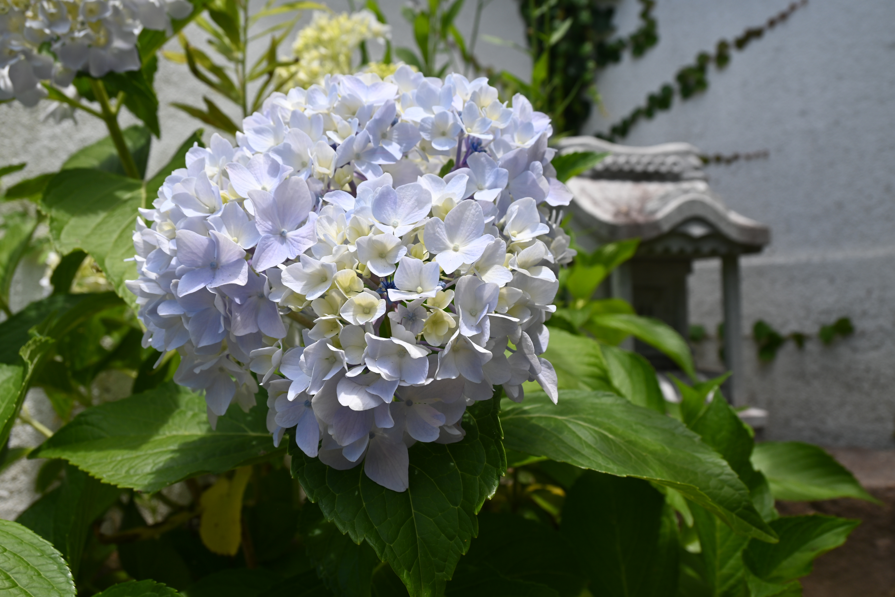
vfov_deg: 38.4
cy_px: 298
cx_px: 448
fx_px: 858
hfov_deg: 55.1
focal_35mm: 34
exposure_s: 1/320
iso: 100
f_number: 6.3
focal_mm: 23
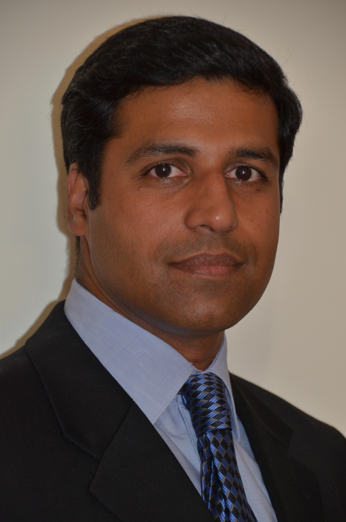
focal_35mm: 195
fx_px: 2824
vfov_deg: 10.6
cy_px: 261
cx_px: 173
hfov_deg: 7.0
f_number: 6
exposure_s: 1/30
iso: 800
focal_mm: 130
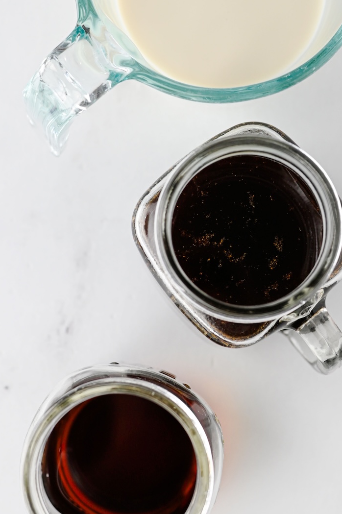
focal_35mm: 86
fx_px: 1227
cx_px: 243
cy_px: 188
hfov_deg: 15.8
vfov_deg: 23.6
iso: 400
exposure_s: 1/100
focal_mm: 50
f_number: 4.5
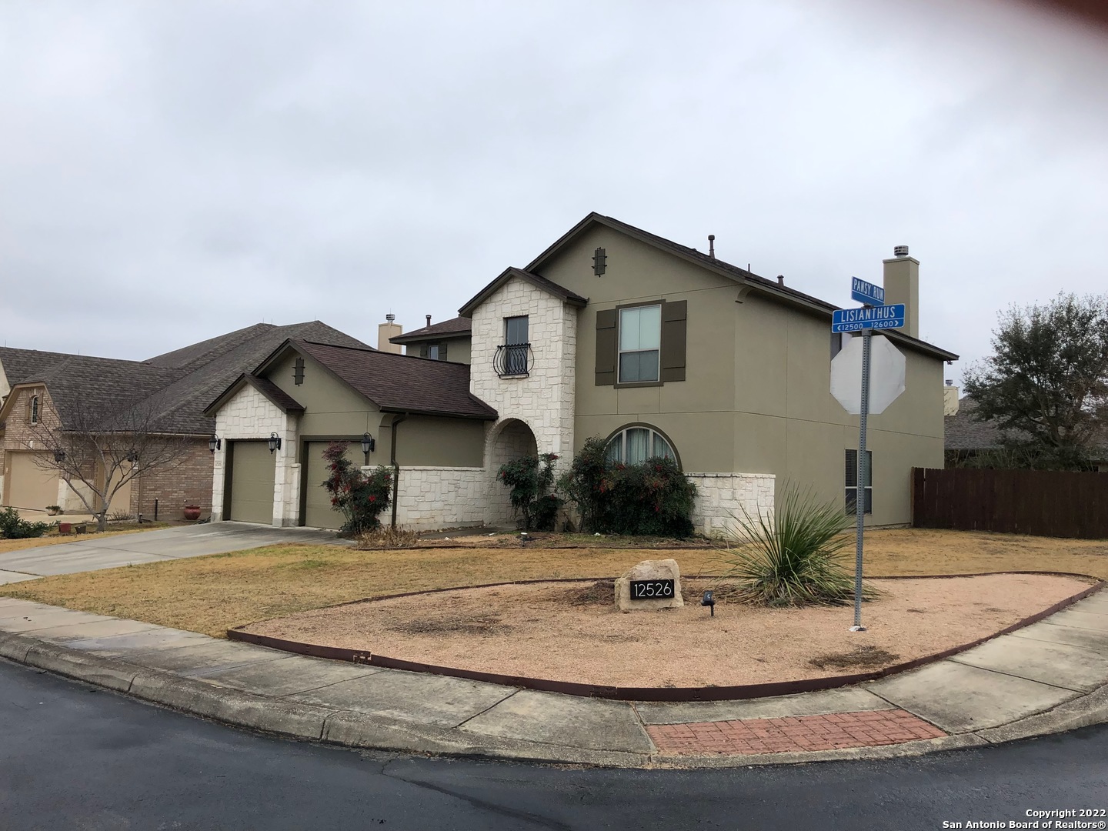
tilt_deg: +3.4
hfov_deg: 63.4
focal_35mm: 28
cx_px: 554
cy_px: 416
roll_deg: -1.8
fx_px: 896
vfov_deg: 49.7
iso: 20
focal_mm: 3.99
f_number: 1.8
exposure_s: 1/979
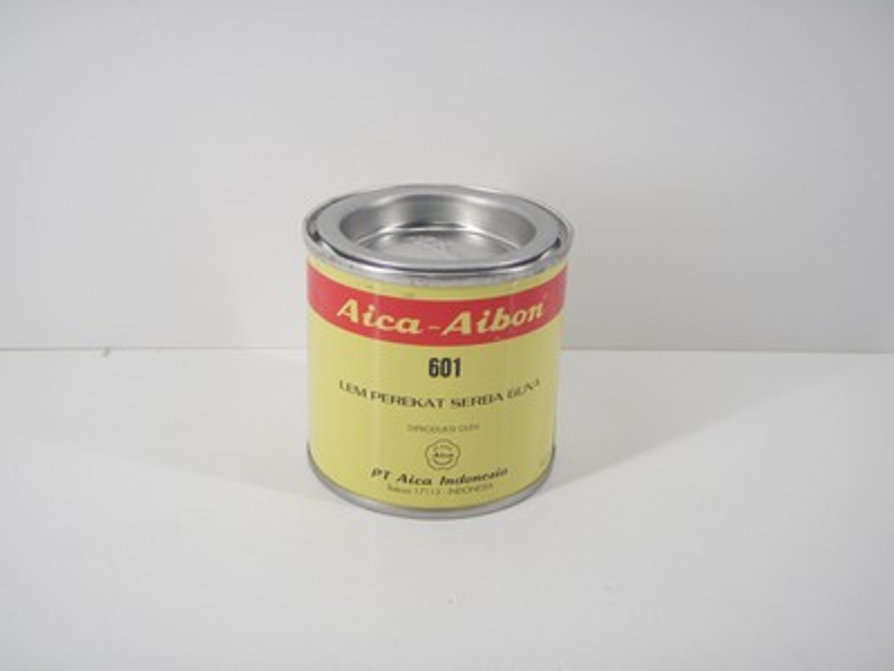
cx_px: 447
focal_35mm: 51
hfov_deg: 37.5
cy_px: 336
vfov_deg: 28.6
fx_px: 1317
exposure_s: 1/40
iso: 160
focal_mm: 9.13
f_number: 4
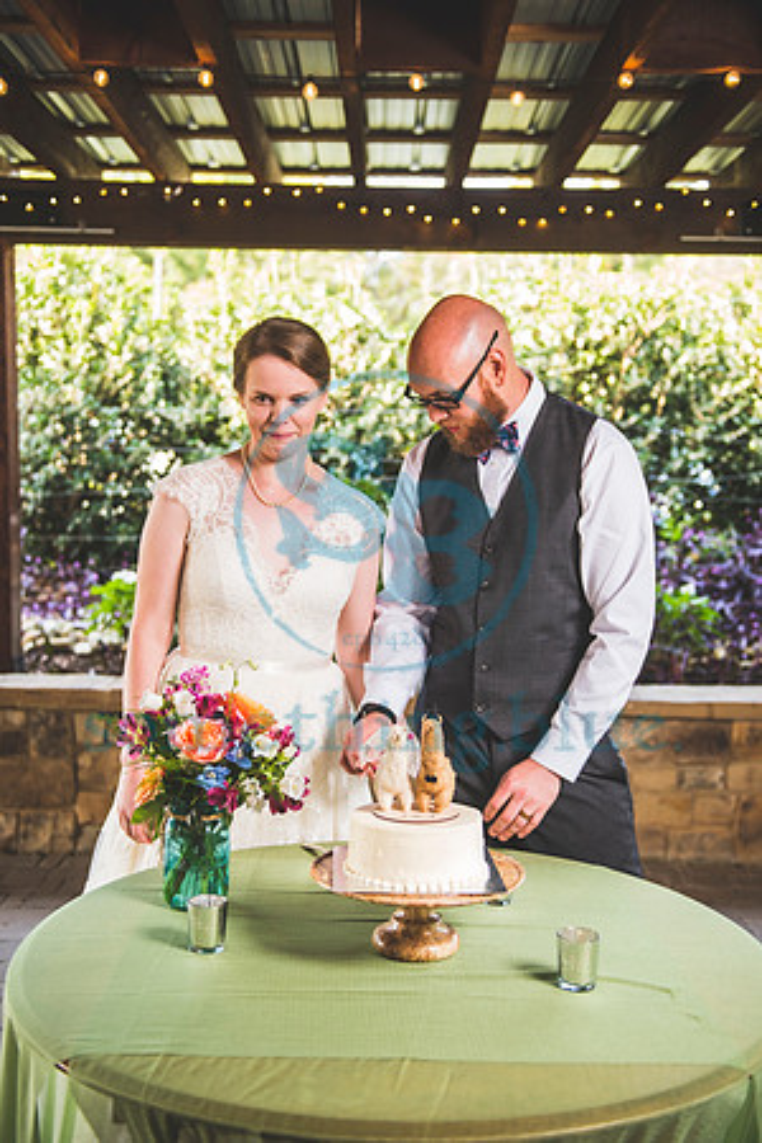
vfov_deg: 50.7
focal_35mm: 38
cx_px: 381
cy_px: 572
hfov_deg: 35.1
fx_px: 1206
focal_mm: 38
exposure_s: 1/100
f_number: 2.8
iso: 250
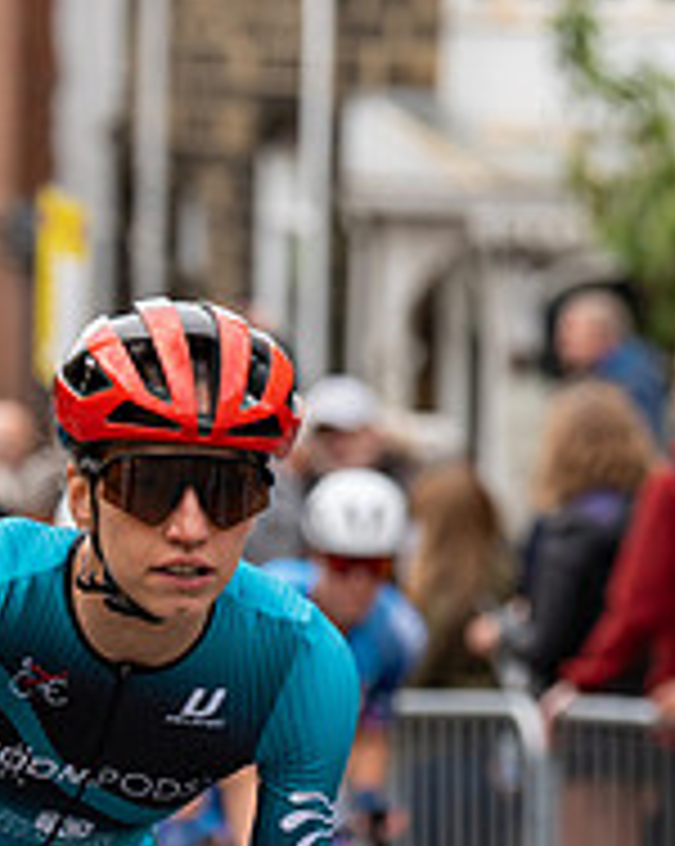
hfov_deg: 4.4
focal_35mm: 351
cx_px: 148
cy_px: 343
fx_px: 8779
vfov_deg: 5.5
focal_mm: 109
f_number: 3.5
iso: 500
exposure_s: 1/500
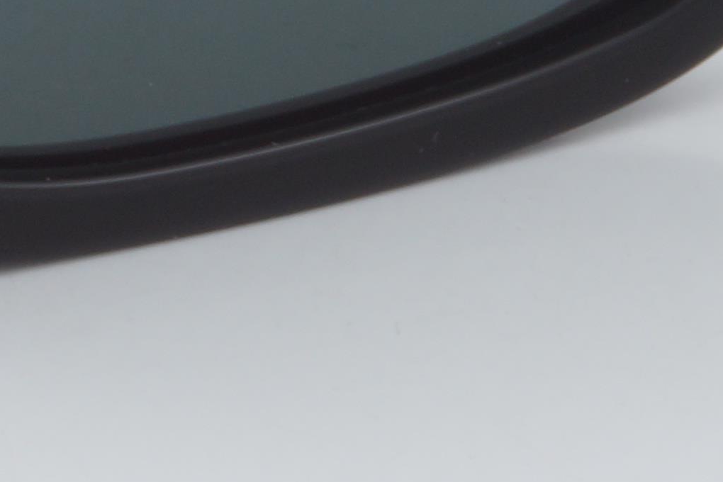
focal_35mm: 441
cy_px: -546
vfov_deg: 3.1
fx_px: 8856
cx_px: 232
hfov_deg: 4.7
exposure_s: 1/3
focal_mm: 50
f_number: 32
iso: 100
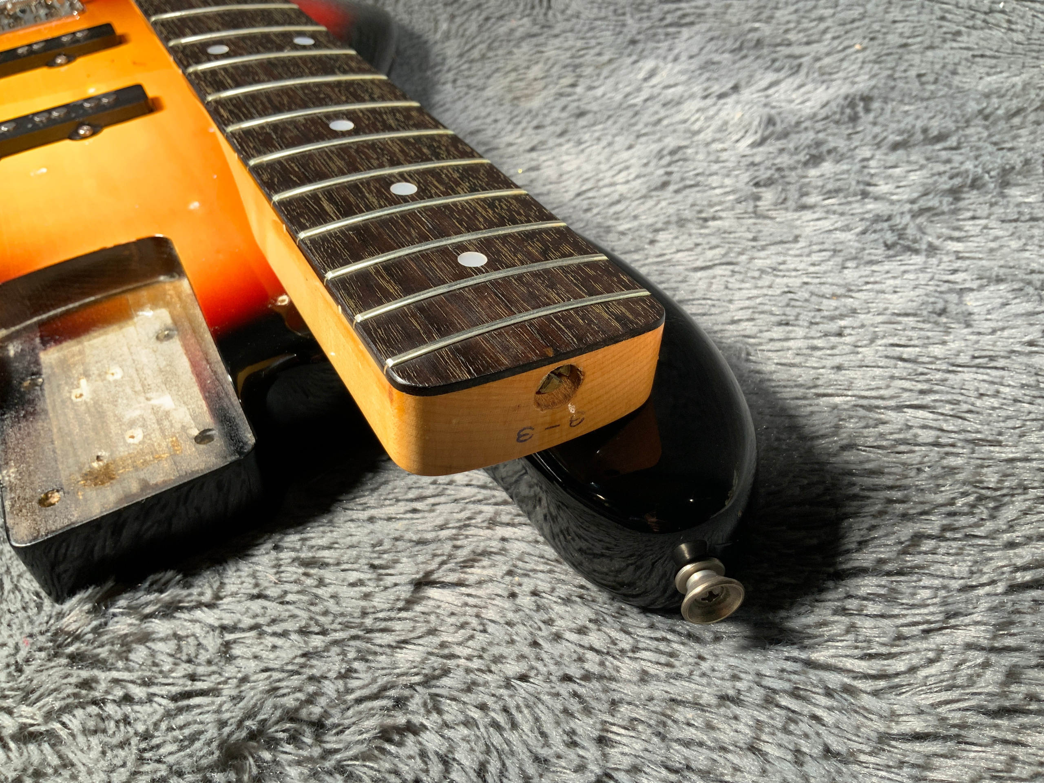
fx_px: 875
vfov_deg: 48.2
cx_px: 522
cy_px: 392
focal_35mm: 29
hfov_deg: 61.7
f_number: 1.8
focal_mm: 3
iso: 64
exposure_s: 1/52
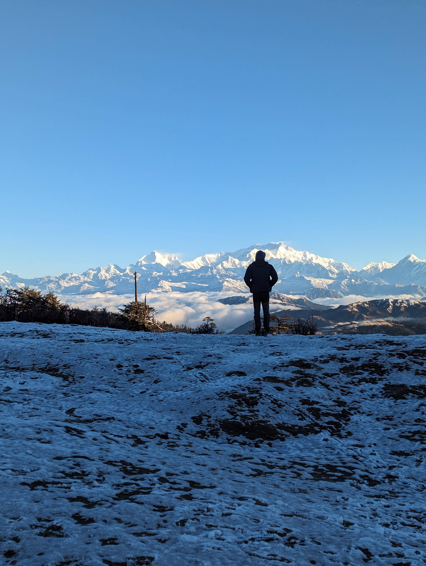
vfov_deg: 39.6
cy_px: 283
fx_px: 786
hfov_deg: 30.3
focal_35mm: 48
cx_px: 213
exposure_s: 1/1055
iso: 41
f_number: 1.85
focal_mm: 6.81
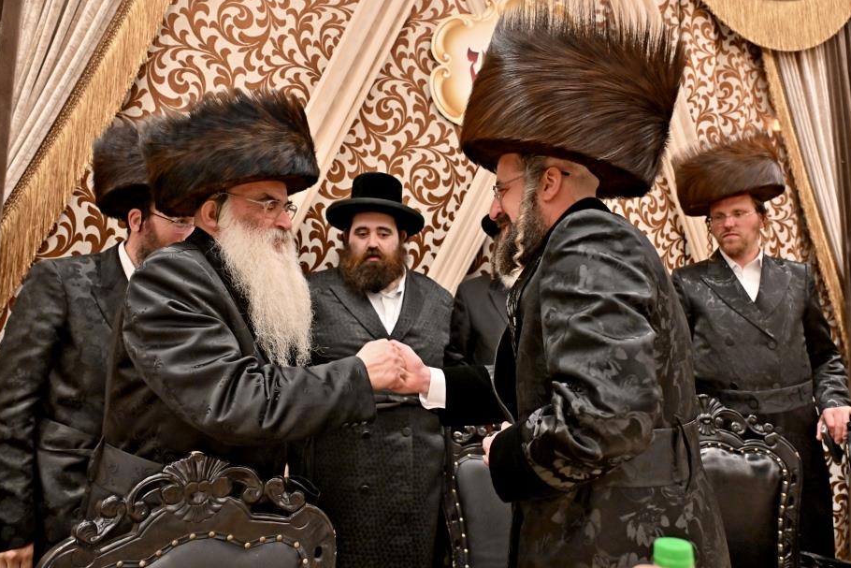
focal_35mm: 27
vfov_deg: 47.9
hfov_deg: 67.4
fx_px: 638
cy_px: 259
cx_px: 430
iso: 1250
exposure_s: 1/200
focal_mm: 24
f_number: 4
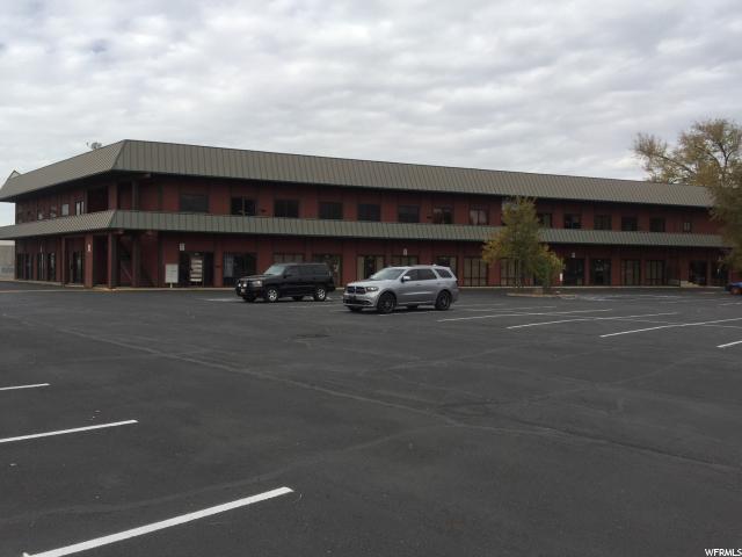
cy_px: 278
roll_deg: -2.1
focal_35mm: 29
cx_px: 371
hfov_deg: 61.7
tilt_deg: +0.0
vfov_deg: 48.2
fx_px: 622
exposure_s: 1/2083
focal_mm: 4.15
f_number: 2.2
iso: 32
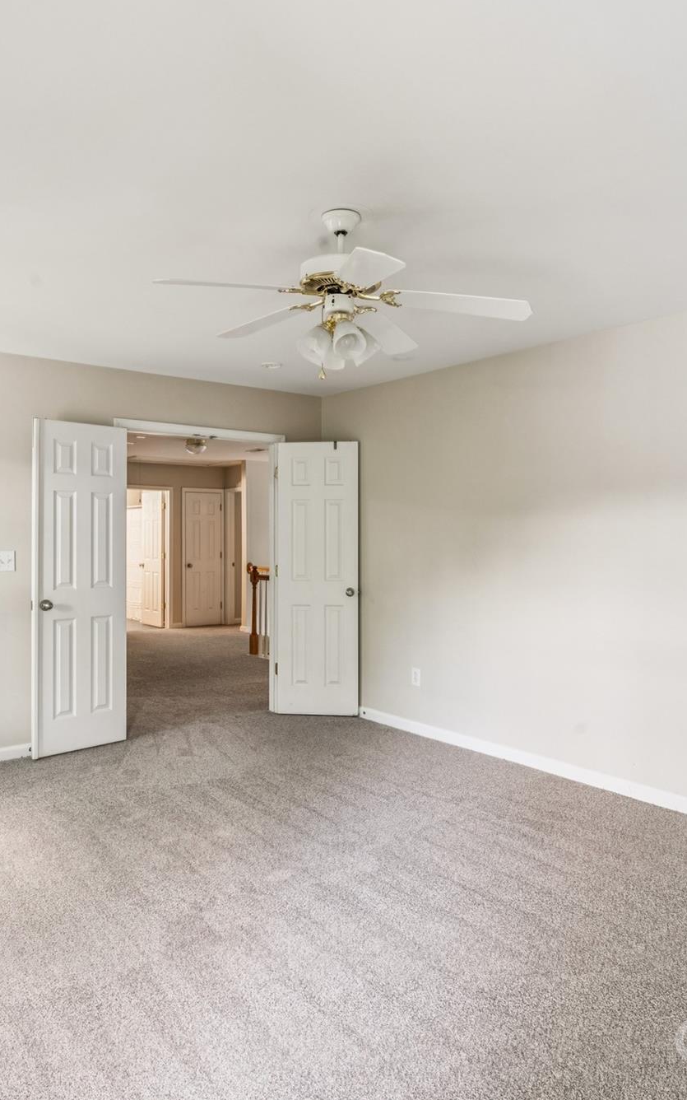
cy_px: 541
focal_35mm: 25
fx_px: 754
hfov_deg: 49.0
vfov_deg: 72.2
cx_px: 327
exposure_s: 1/3.33
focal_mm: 16.1
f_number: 13
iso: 400
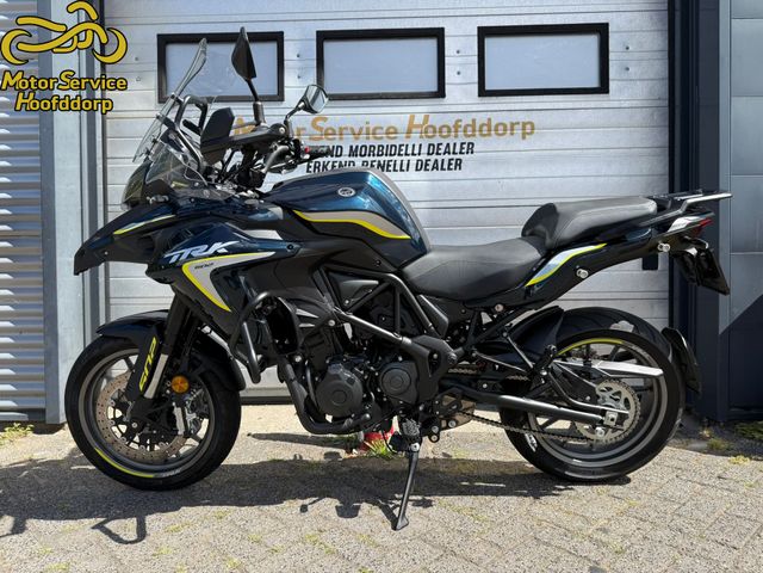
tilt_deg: -0.1
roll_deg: +0.0
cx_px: 382
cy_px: 286
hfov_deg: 71.6
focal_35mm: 24
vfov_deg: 56.8
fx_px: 529
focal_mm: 6.76
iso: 80
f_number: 1.78
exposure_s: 1/2000
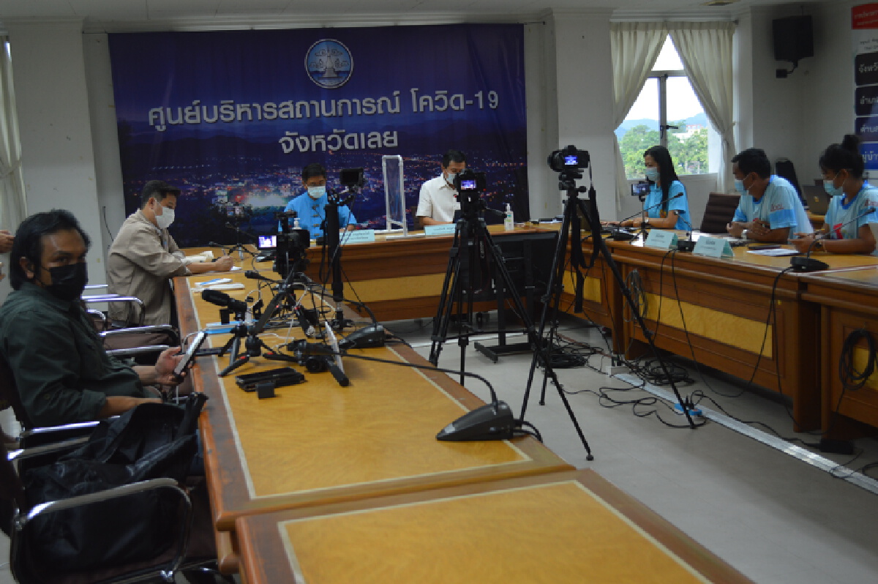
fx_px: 950
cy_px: 292
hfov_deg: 49.6
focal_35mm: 39
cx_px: 439
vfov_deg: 34.2
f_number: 4.2
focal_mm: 26
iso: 400
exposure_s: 1/40
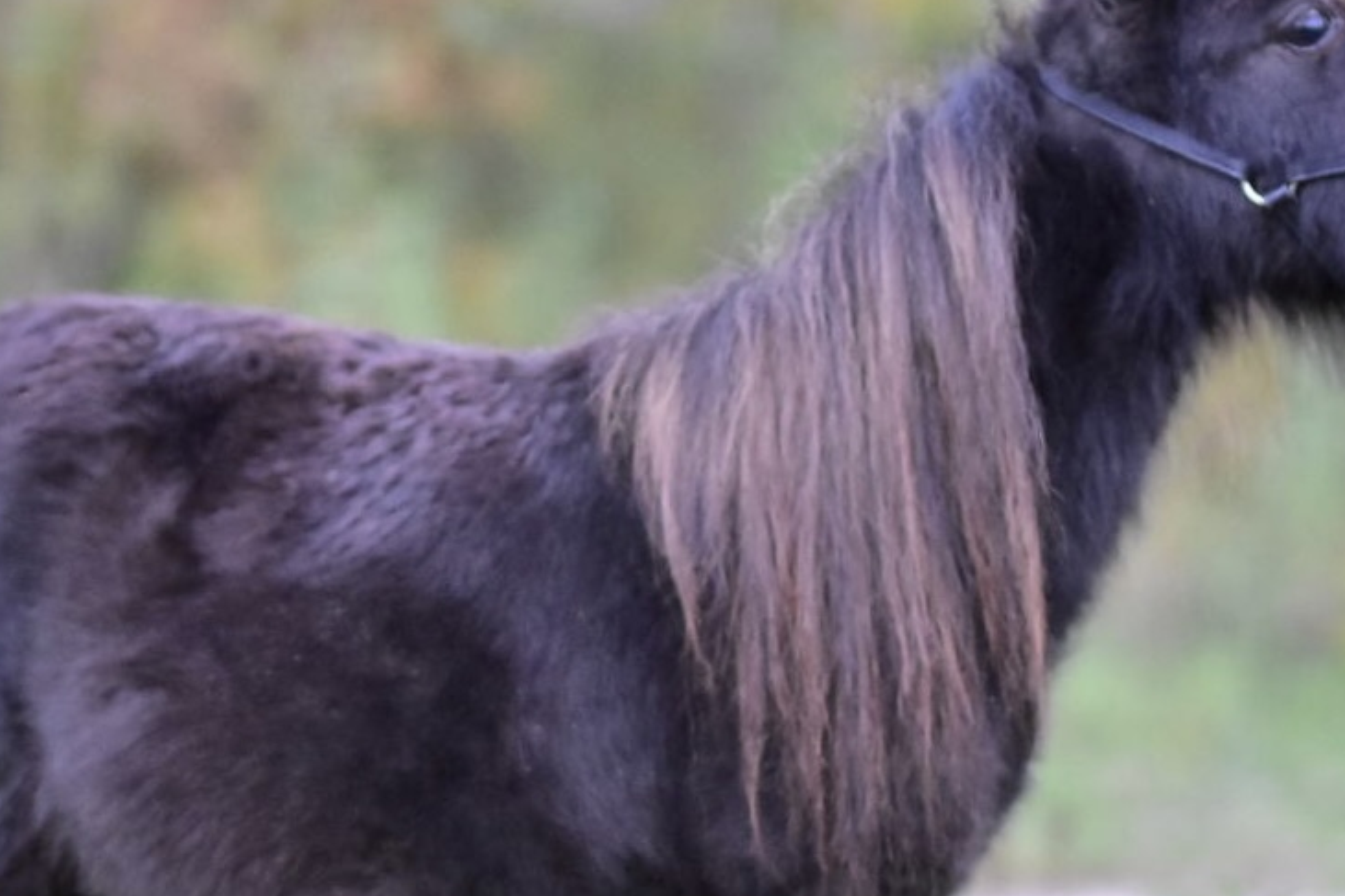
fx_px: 10087
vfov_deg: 5.1
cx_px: 634
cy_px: 747
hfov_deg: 7.6
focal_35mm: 270
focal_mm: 85
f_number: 1.4
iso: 2000
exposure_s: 1/1600
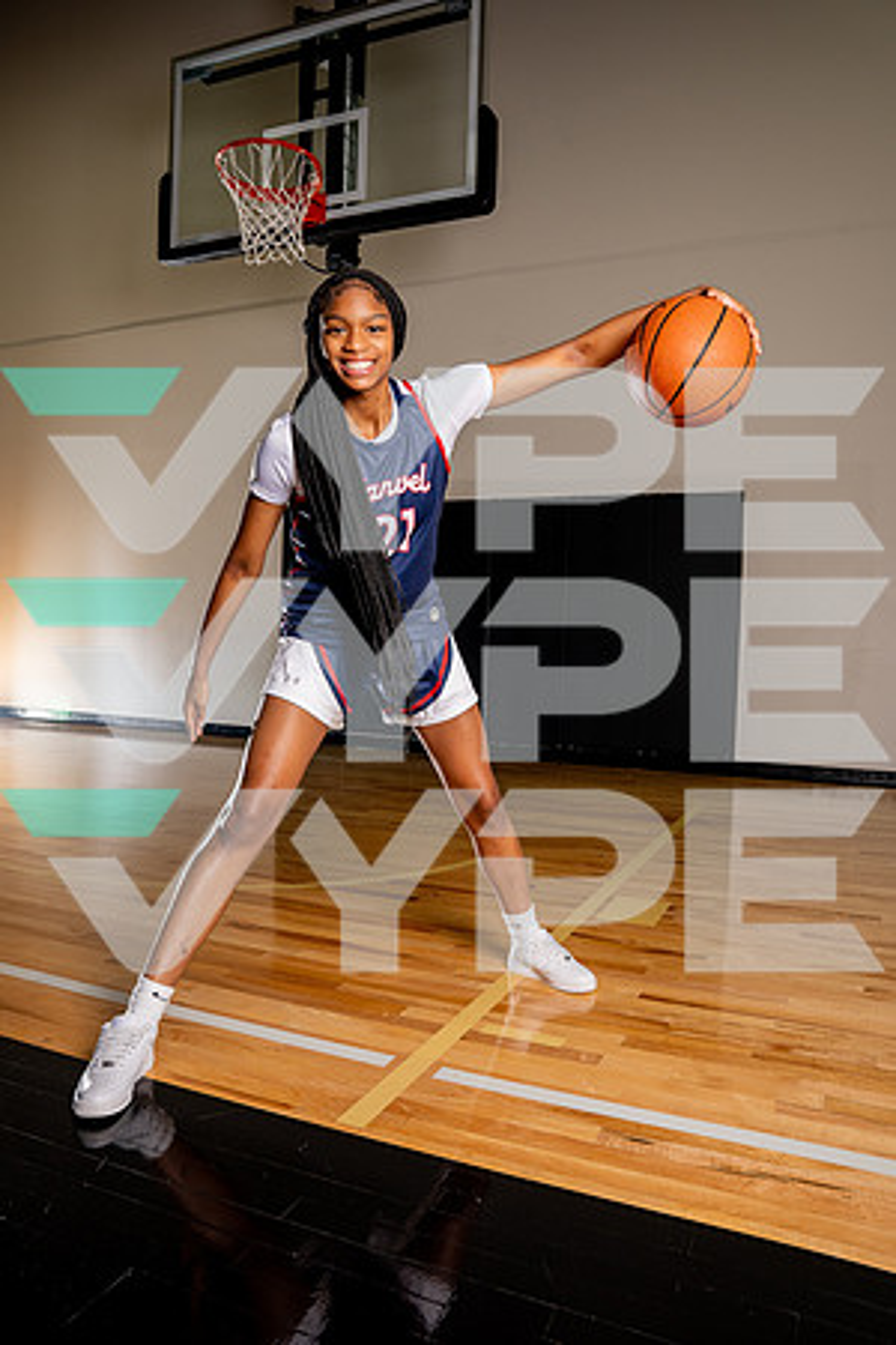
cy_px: 672
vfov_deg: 70.9
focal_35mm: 25
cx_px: 448
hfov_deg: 50.8
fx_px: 944
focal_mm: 25.3
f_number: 7.1
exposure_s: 1/200
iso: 640
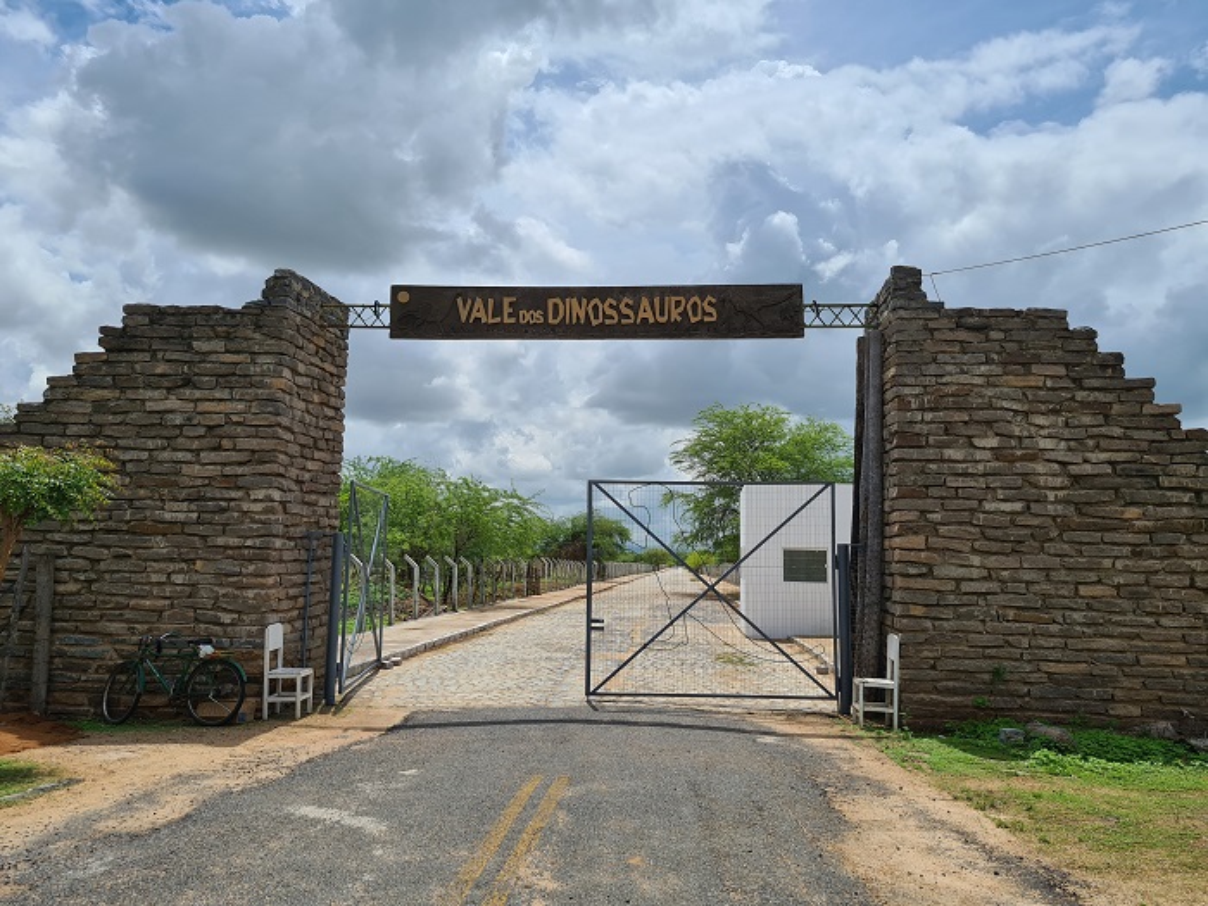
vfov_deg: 53.1
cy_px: 453
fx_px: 907
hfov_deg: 67.3
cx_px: 604
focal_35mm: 26
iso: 50
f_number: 1.8
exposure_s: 1/6368
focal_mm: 5.4
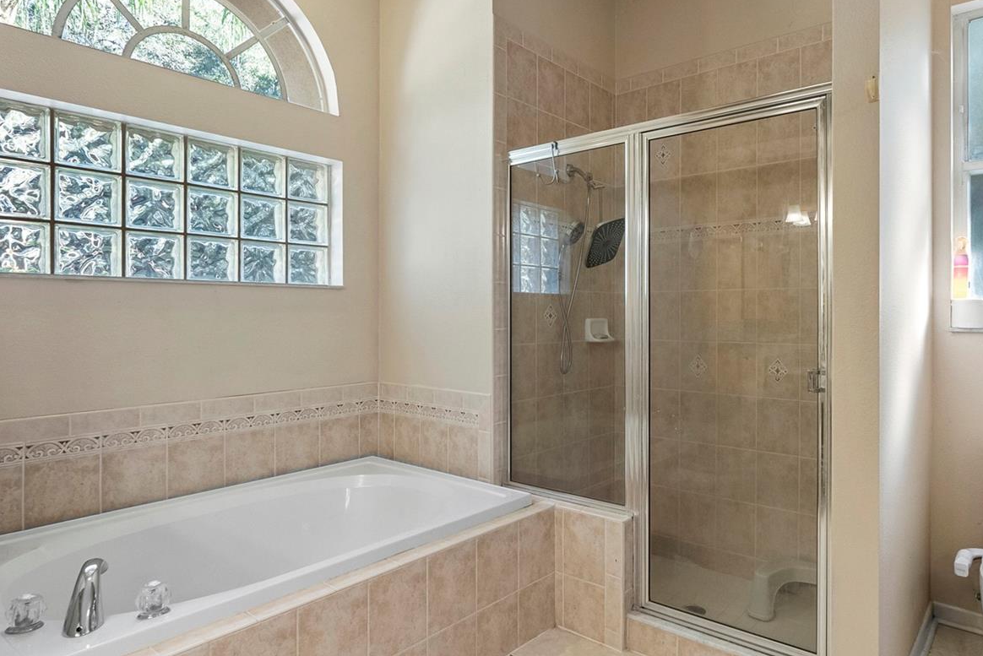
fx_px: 620
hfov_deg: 75.9
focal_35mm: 23
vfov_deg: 55.7
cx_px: 594
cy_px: 297
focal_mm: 16.5
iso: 2000
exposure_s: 1/25
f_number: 9
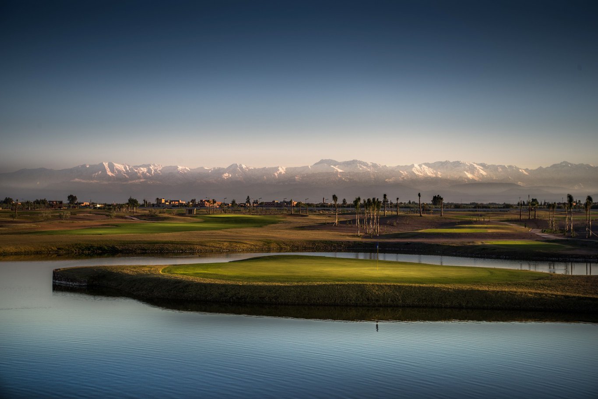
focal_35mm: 55
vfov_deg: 24.6
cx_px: 299
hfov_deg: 36.2
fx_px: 914
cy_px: 200
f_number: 8
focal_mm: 55
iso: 100
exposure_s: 1/200
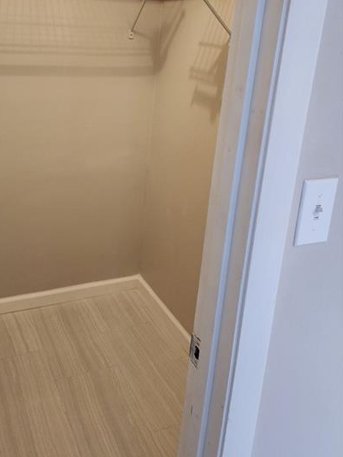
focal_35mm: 33
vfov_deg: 54.0
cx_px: 98
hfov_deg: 42.0
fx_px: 436
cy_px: 144
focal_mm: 6.4
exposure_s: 1/120
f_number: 1.8
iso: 500
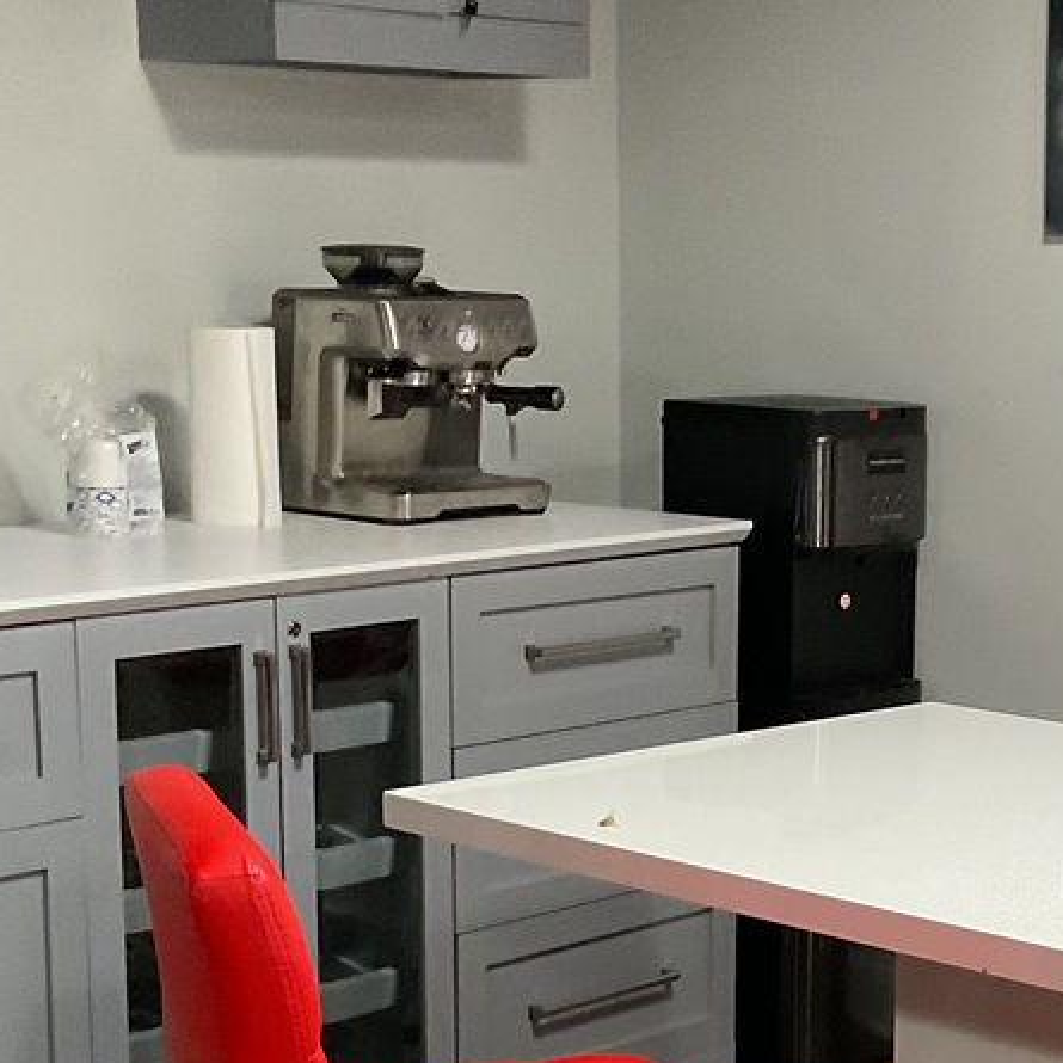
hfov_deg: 20.5
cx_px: 936
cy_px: 850
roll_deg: -1.9
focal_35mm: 83
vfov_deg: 20.6
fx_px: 2884
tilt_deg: -11.5
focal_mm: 3
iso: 200
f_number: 1.8
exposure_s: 1/60
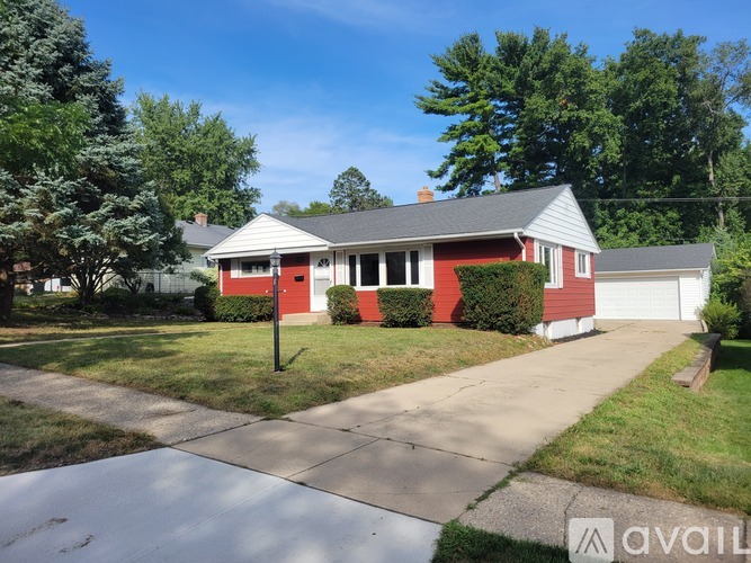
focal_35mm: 26
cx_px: 376
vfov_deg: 53.0
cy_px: 282
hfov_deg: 67.3
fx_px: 564
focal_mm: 5.4
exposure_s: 1/1765
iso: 40
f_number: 1.8
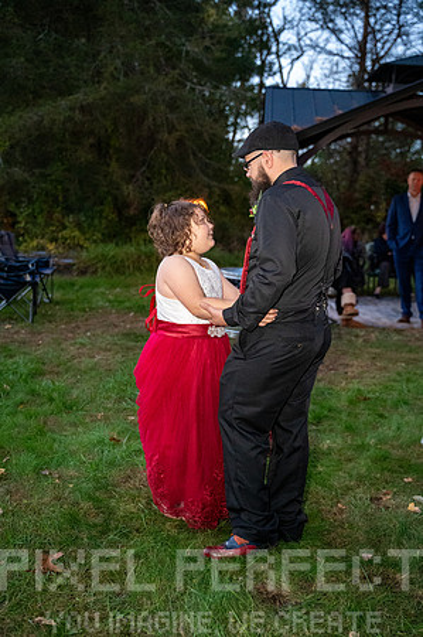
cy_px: 318
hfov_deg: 34.1
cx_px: 212
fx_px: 689
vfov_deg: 49.6
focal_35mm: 39
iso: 18000
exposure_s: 1/60
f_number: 2.8
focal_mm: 39
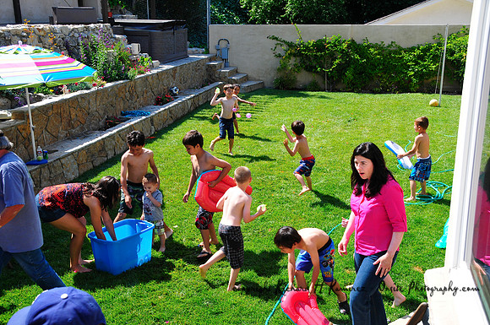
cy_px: 162
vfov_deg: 30.8
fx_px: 591
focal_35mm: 44
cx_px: 245
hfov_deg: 45.0
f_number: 5.6
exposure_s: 1/125
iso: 200
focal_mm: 29
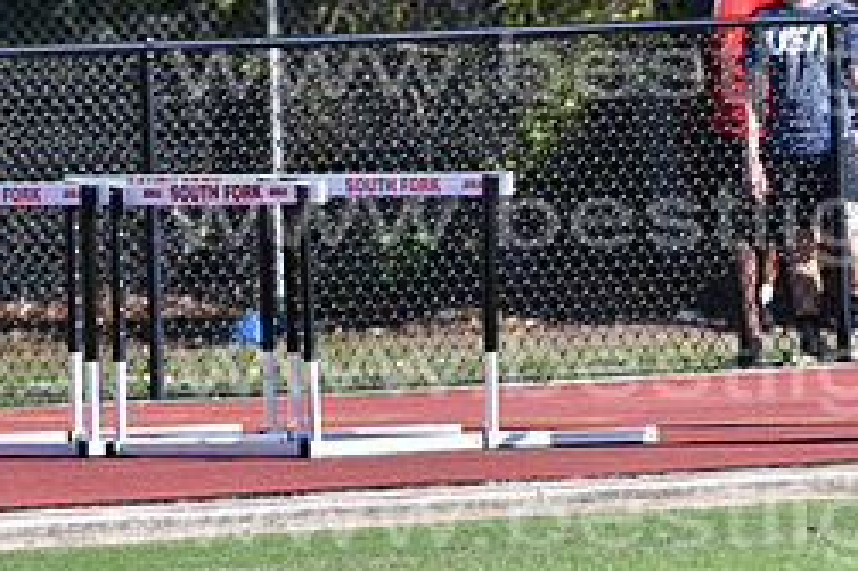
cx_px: 950
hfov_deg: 2.0
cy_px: 149
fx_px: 24793
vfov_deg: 1.3
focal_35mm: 1041
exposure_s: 1/1250
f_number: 5.6
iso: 320
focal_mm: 300
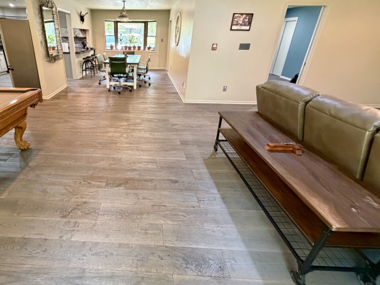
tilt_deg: -23.1
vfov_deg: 71.1
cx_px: 137
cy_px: 119
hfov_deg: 85.7
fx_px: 198
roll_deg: +0.3
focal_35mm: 18
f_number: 2.2
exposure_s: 1/60
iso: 800
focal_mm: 2.22
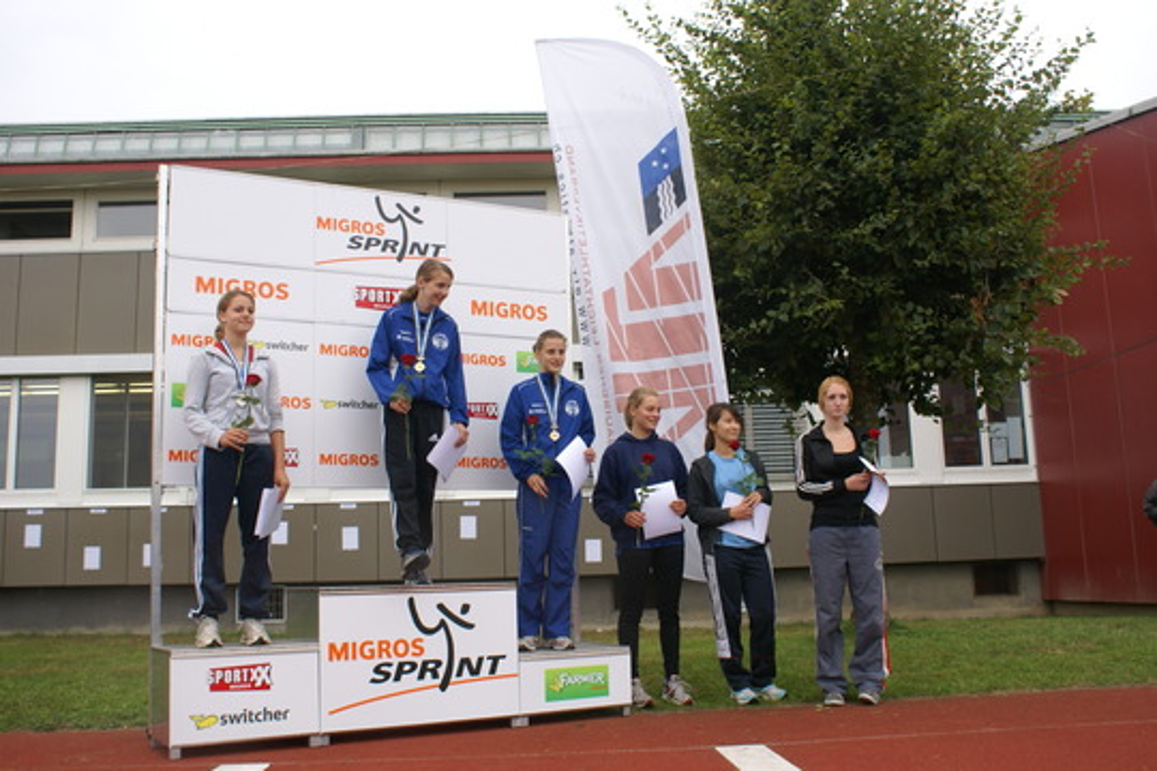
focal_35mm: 33
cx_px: 578
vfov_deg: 40.0
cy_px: 386
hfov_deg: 57.2
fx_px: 1061
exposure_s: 1/60
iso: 100
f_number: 4.5
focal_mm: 22
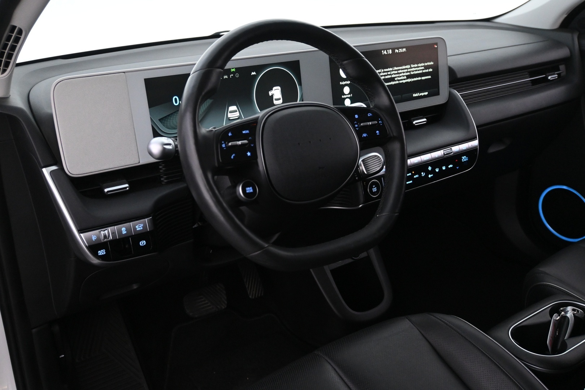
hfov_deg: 55.1
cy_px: 195
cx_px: 292
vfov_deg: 38.4
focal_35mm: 34
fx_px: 561
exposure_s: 1/40
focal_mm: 23
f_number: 4.2
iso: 2800
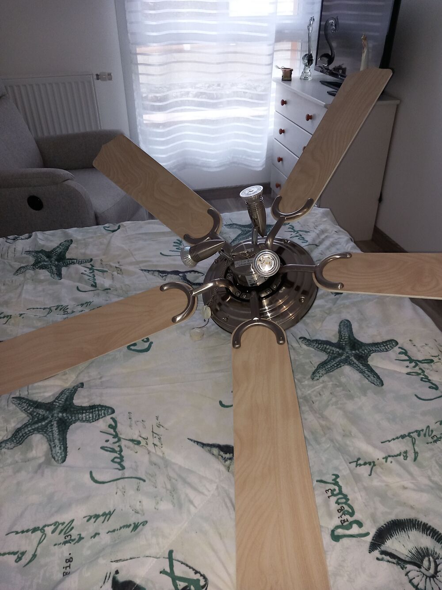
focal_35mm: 27
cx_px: 221
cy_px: 295
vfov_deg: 65.3
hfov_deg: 51.4
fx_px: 460
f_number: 1.8
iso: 200
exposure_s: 1/50
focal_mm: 4
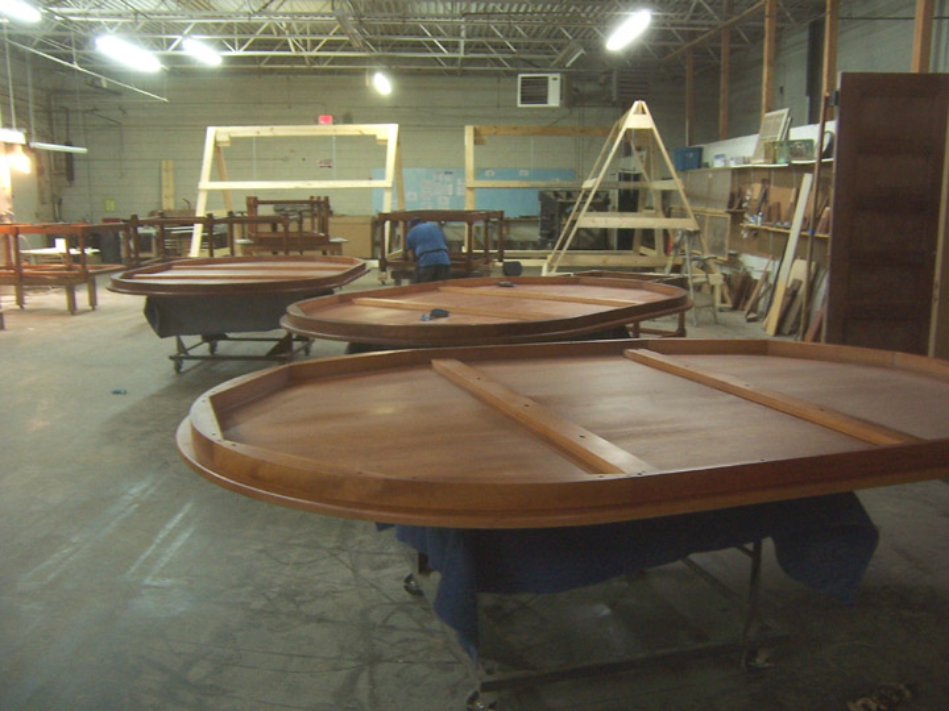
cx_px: 474
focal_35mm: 33
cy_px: 356
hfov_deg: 55.4
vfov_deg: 42.9
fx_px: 905
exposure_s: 1/8
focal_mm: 5.5
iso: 140
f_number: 3.4
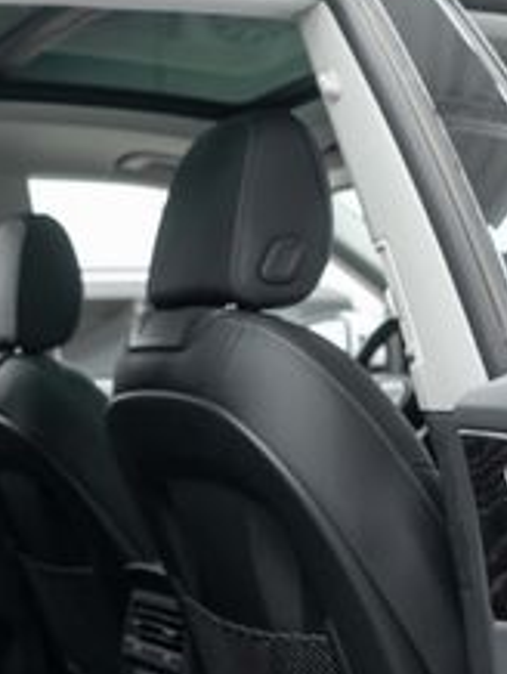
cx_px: 93
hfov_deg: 18.5
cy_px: 518
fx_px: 1540
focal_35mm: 79
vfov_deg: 24.4
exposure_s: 1/50
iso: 800
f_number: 3.2
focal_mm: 28
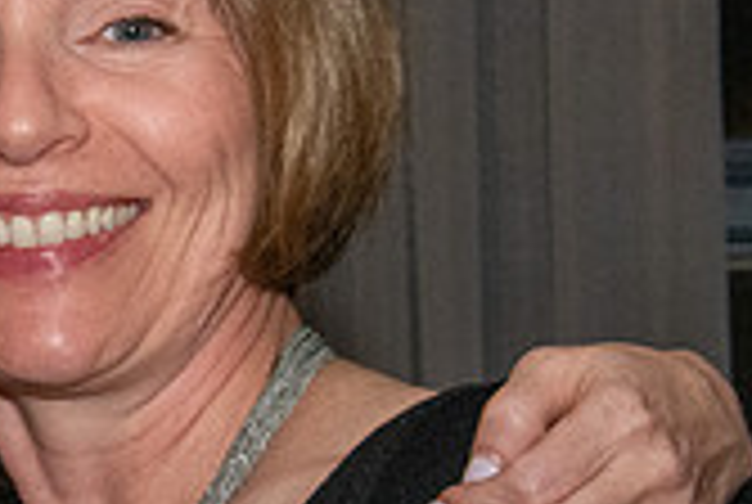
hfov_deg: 7.0
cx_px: 14
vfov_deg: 4.7
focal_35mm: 291
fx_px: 6089
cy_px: 196
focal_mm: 56
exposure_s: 1/160
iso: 5000
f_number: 16
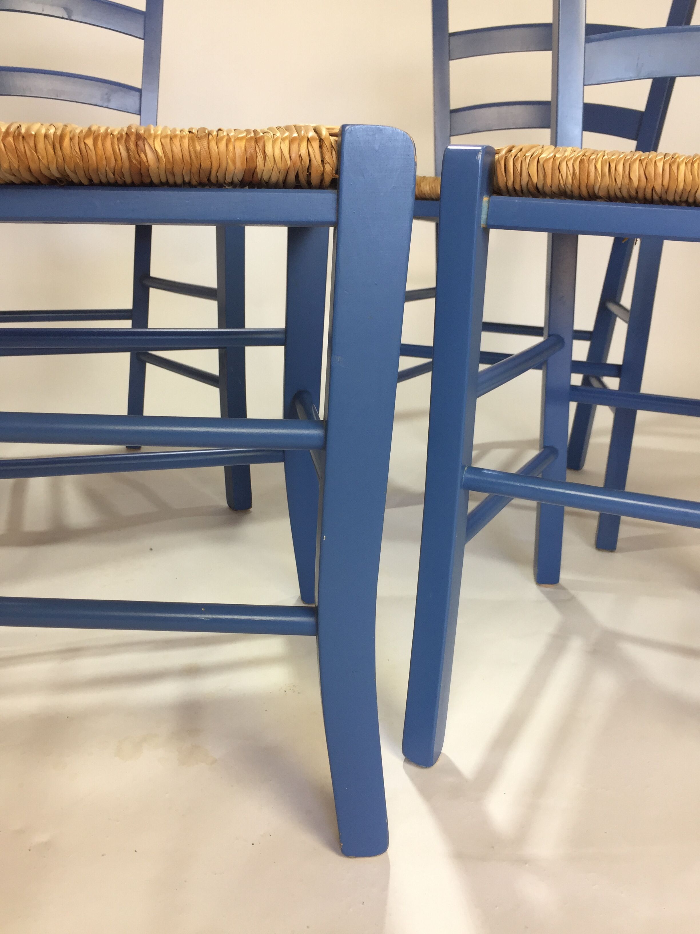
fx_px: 782
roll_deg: -2.6
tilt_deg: -17.0
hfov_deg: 48.2
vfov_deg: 61.7
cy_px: 467
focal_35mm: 29
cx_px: 350
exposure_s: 1/100
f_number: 2.2
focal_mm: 4.15
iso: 50
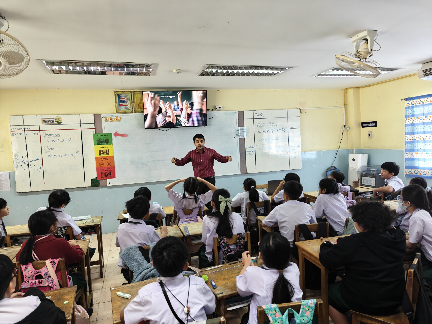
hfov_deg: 73.9
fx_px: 287
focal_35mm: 23
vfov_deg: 58.9
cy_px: 162
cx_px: 216
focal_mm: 6.06
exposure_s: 1/100
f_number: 1.6
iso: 125
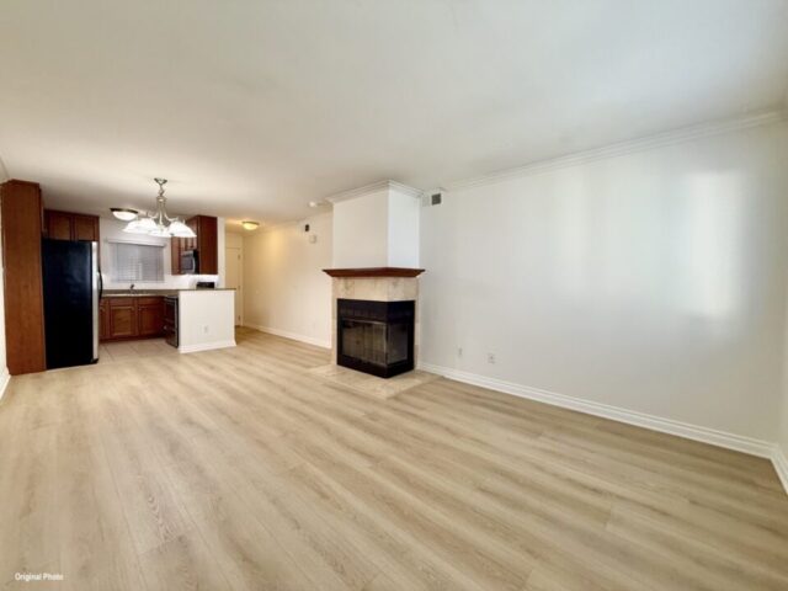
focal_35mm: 14
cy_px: 296
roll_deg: -0.7
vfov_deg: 85.7
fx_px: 319
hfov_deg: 102.1
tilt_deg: -1.9
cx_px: 394
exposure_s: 1/60
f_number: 2.2
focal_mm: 2.22
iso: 200
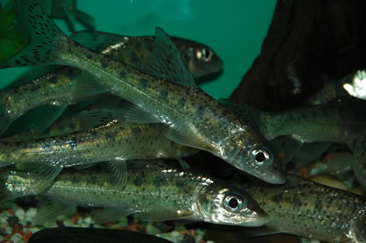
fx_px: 1905
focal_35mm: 188
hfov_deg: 11.0
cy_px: 122
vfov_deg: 7.3
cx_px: 183
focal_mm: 125
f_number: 7.1
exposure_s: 1/125
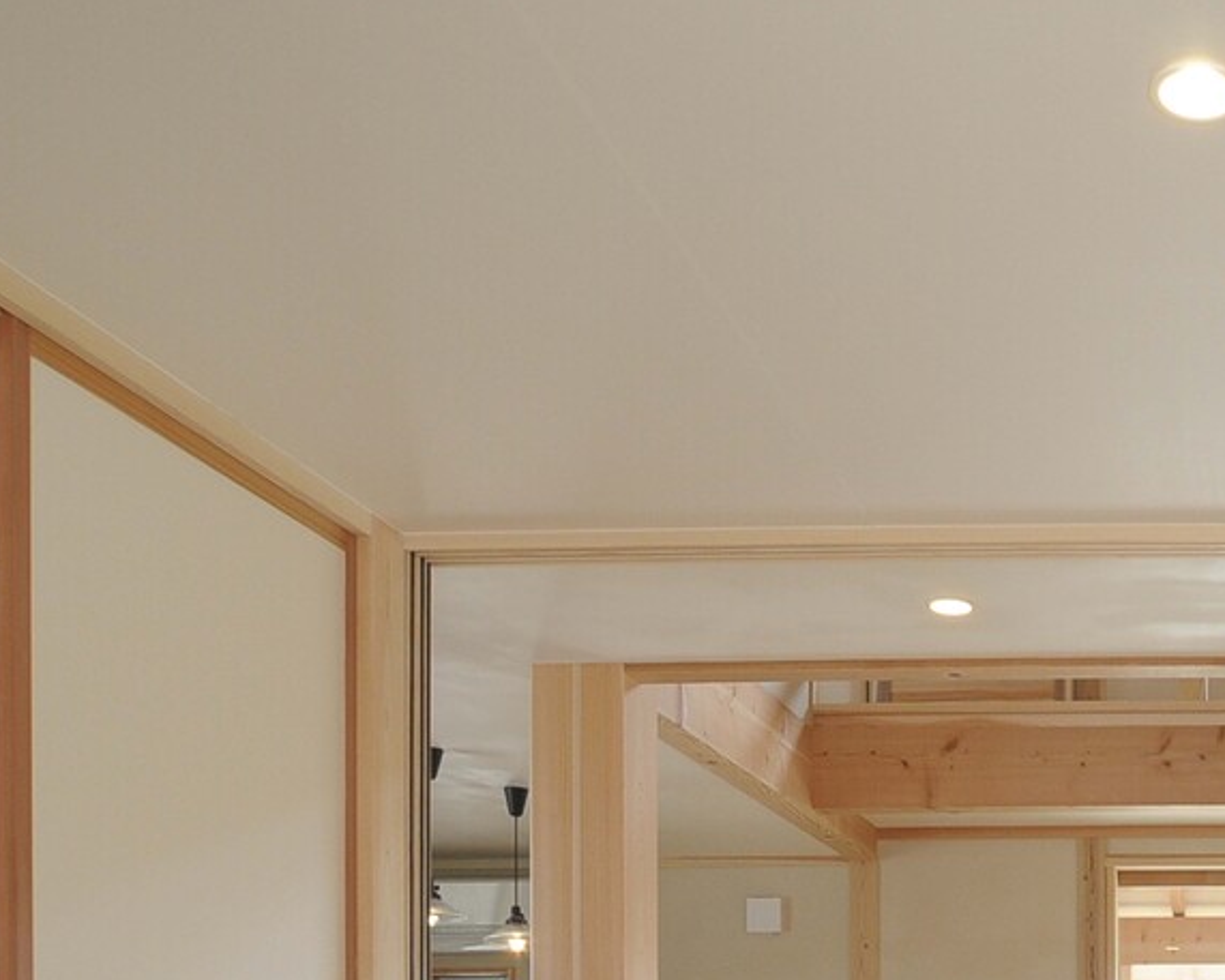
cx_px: 1313
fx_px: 1571
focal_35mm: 43
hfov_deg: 36.7
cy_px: 1048
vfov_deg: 31.3
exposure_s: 1/30
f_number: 8
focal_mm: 11
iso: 400
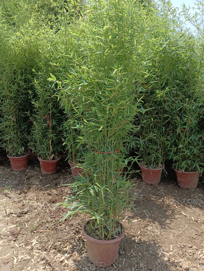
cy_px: 136
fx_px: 204
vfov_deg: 67.3
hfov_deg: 53.1
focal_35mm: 26
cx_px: 102
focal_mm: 4.05
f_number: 1.8
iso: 102
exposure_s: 1/462
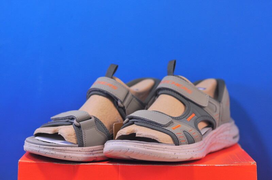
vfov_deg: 18.1
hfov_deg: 27.0
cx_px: 136
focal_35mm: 75
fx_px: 566
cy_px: 90
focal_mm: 50
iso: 250
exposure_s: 1/320
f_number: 2.5
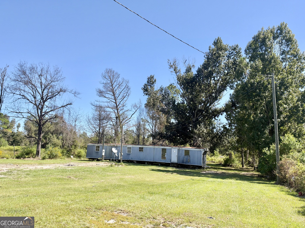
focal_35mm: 29
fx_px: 256
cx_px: 152
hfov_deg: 61.7
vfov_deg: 48.2
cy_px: 114
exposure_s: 1/2577
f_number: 1.8
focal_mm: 6.93
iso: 64
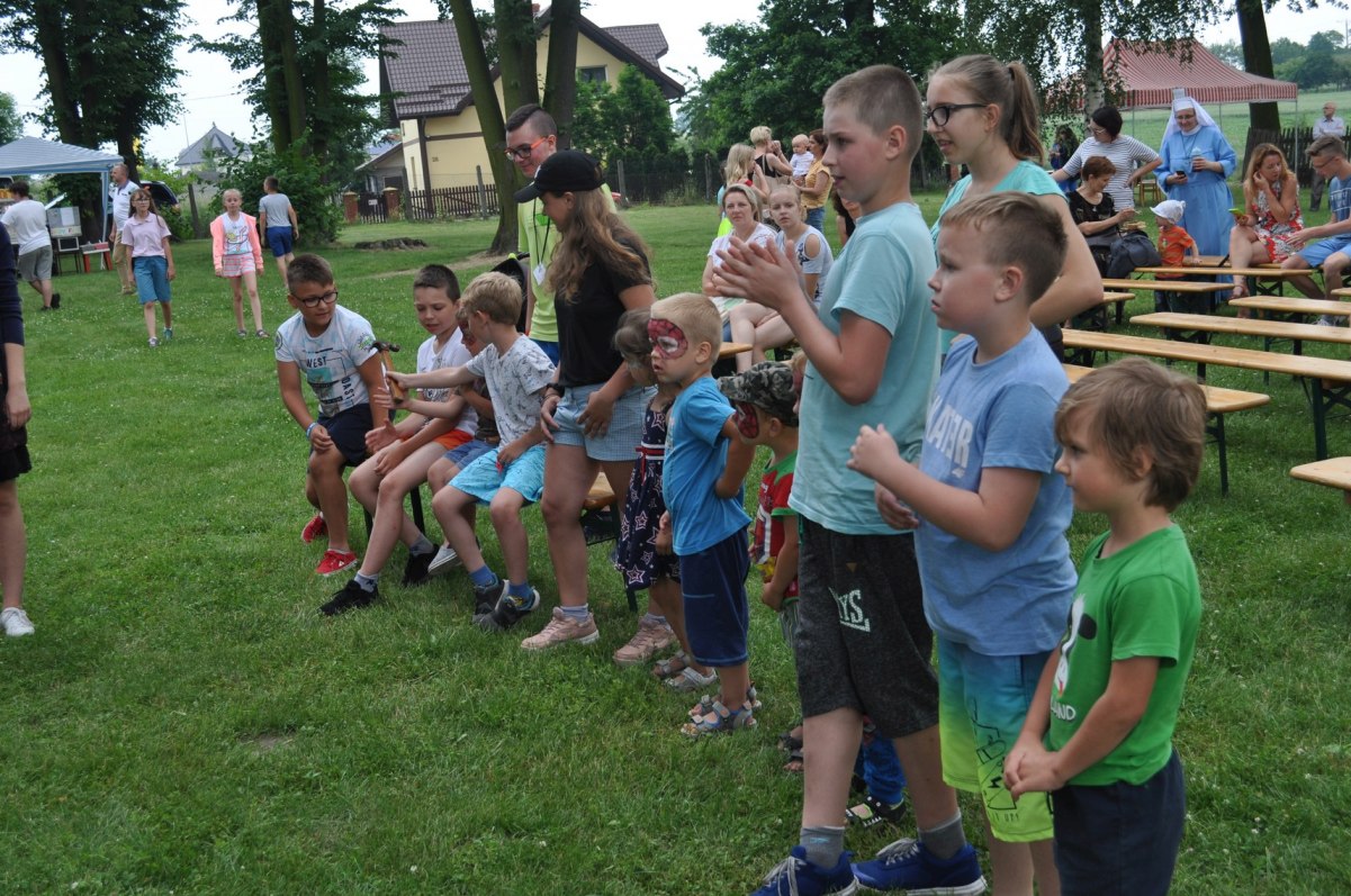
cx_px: 676
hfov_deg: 43.7
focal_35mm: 45
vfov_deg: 29.8
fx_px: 1686
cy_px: 448
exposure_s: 1/160
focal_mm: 30
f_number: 6.3
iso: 200
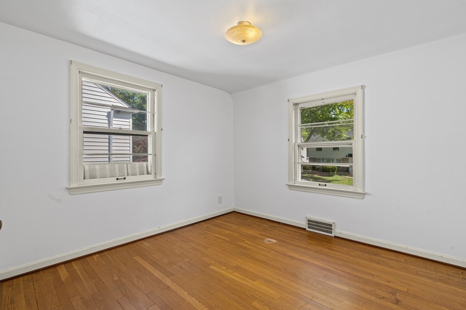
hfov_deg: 100.4
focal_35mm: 15
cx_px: 241
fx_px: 194
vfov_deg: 77.3
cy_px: 154
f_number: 9
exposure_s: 1/15
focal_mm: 13
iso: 250
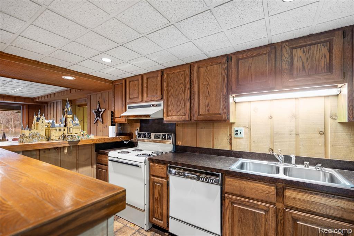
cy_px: 118
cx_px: 177
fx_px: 157
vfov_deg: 73.7
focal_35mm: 16
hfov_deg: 96.8
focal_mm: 16
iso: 100
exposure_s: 1/2.5
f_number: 4
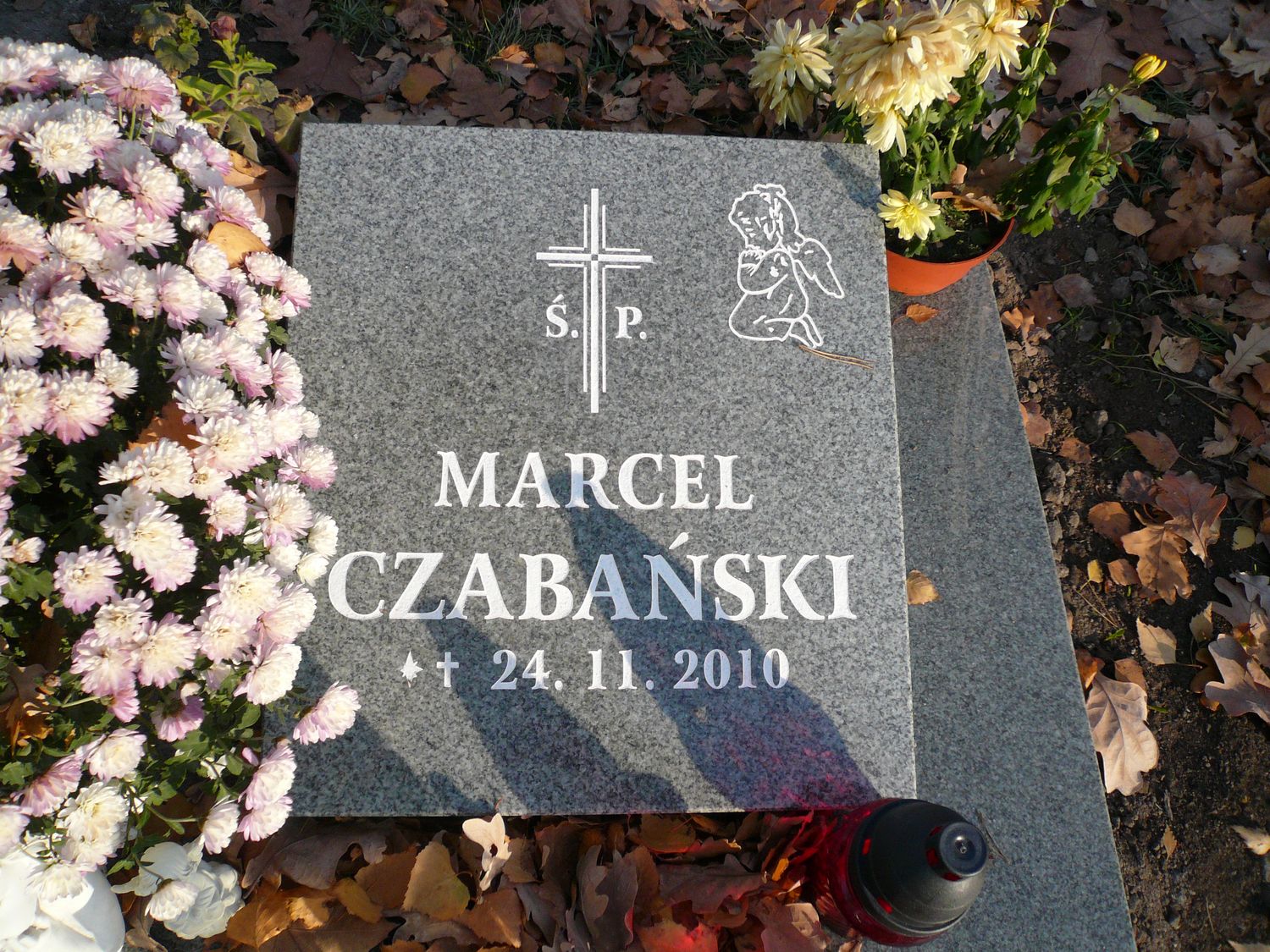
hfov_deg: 63.4
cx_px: 635
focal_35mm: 28
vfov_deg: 49.7
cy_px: 476
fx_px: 1027
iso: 100
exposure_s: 1/500
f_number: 2.8
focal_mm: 4.6
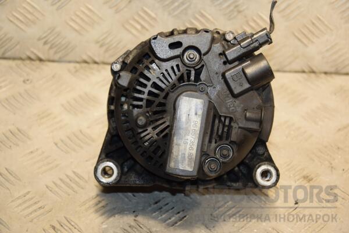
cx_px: 174
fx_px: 960
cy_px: 116
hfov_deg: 20.6
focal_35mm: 99
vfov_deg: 13.8
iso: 800
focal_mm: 66
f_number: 5.3
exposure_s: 1/125
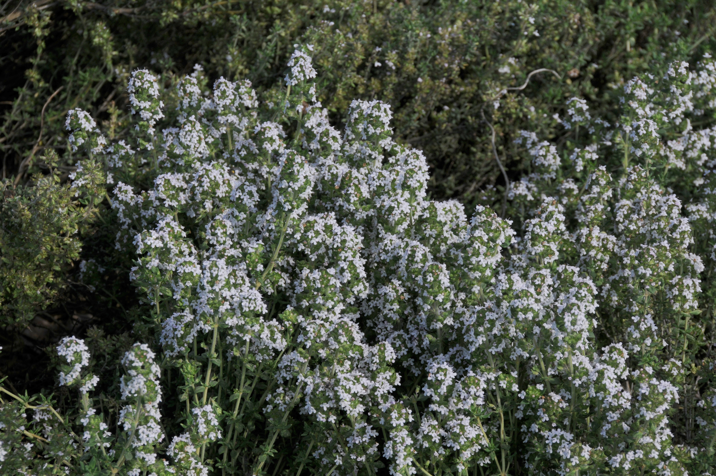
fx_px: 3337
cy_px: 238
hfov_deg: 12.2
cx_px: 358
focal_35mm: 168
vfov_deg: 8.2
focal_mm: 112
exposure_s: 1/250
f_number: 13
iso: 200
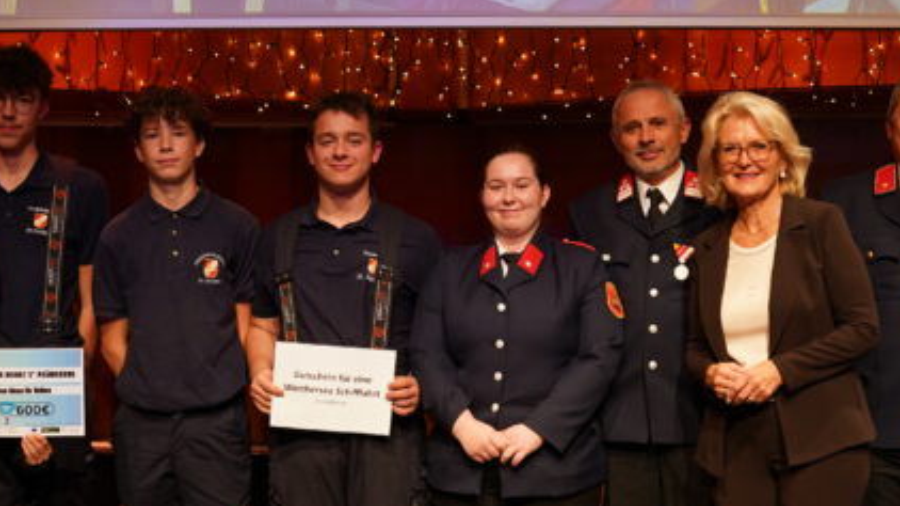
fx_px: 2123
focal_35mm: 89
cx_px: 527
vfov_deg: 13.6
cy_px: 345
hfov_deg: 23.9
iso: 800
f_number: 3.2
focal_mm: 35
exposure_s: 1/125
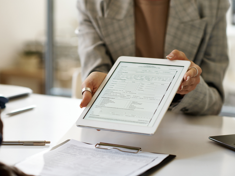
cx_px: 118
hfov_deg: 21.1
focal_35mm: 93
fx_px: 631
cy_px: 88
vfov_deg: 15.9
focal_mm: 85
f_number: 3.2
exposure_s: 1/160
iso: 640
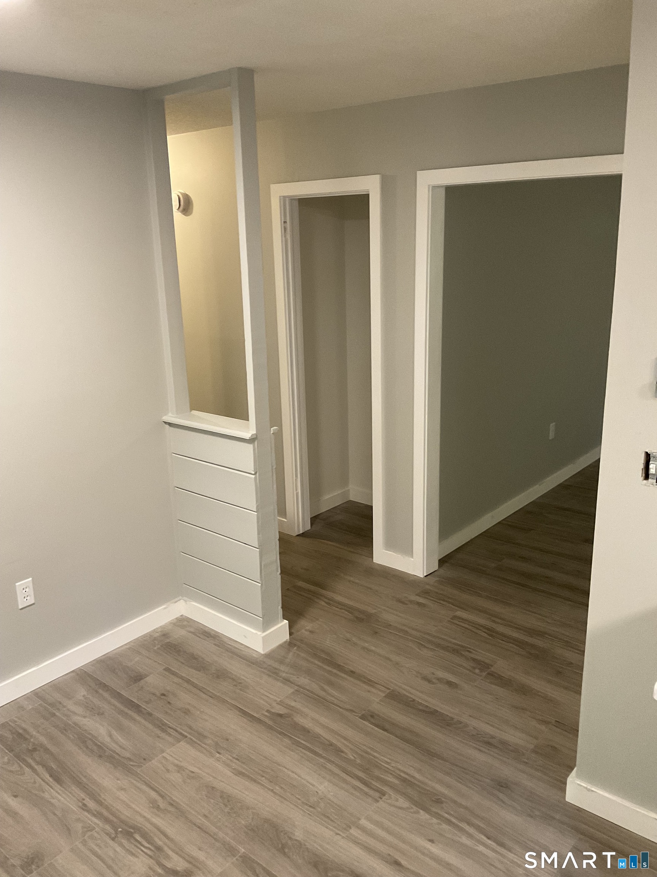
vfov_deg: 61.7
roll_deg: +1.9
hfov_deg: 48.2
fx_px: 734
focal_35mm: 29
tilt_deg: -15.6
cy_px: 438
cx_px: 328
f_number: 1.8
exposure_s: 1/60
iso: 200
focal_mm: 3
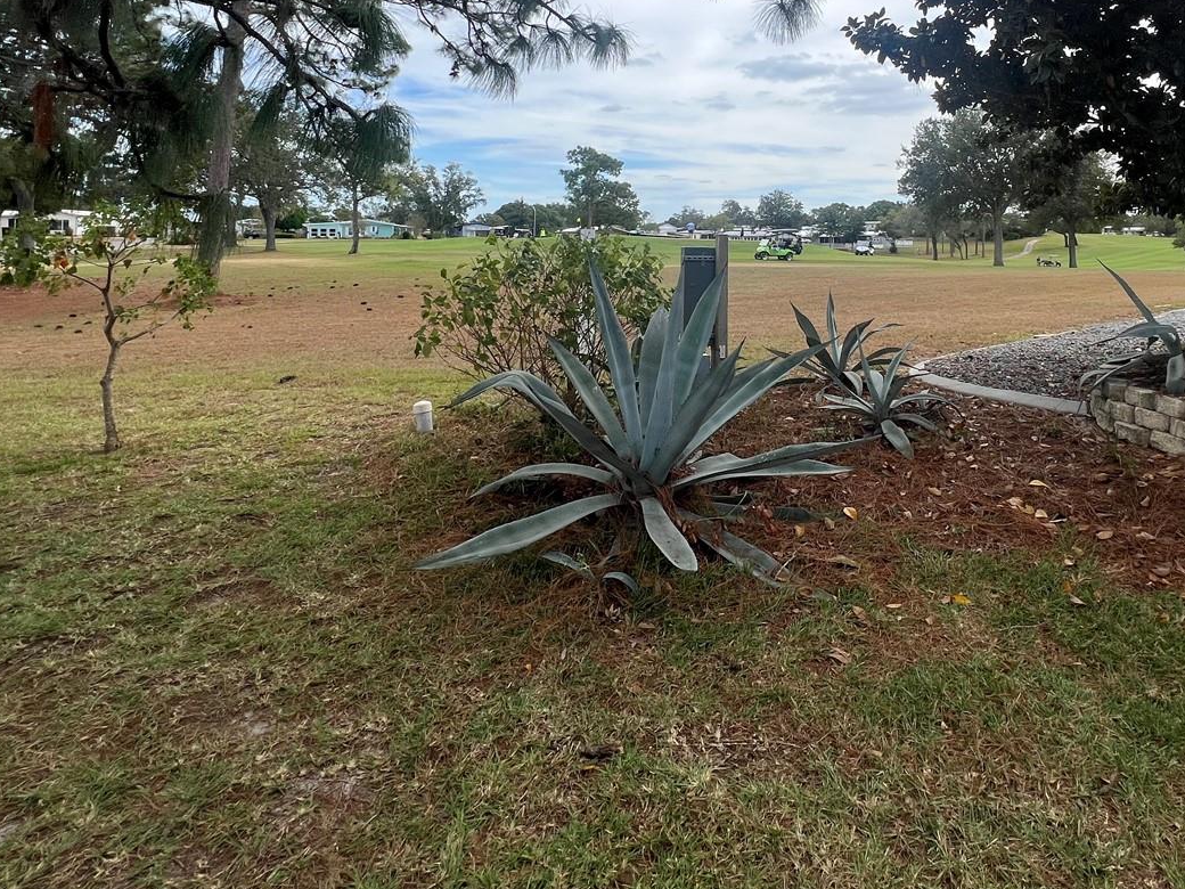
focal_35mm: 20
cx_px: 754
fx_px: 685
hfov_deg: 79.9
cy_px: 231
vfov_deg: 62.5
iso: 32
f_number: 1.8
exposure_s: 1/1449
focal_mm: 1.57
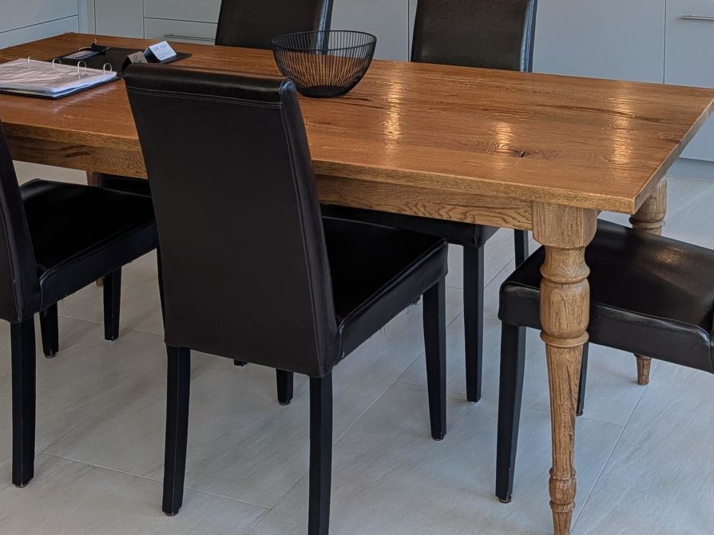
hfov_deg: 34.7
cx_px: 461
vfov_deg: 24.9
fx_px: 1134
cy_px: -36
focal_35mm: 55
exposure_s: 1/429
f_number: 1.68
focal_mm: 6.9
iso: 17
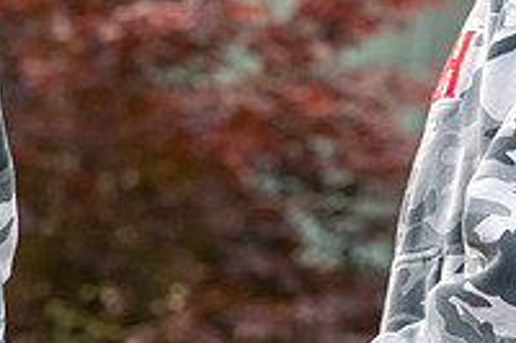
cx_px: 544
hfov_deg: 2.2
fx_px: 13462
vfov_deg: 1.5
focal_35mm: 940
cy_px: 44
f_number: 11
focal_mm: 300
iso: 3200
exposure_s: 1/320
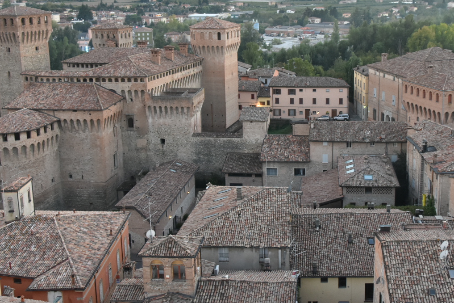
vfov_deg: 30.6
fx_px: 542
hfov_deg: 44.9
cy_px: 72
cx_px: 296
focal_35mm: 43
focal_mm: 18
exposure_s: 1/50
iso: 1000
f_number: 7.1
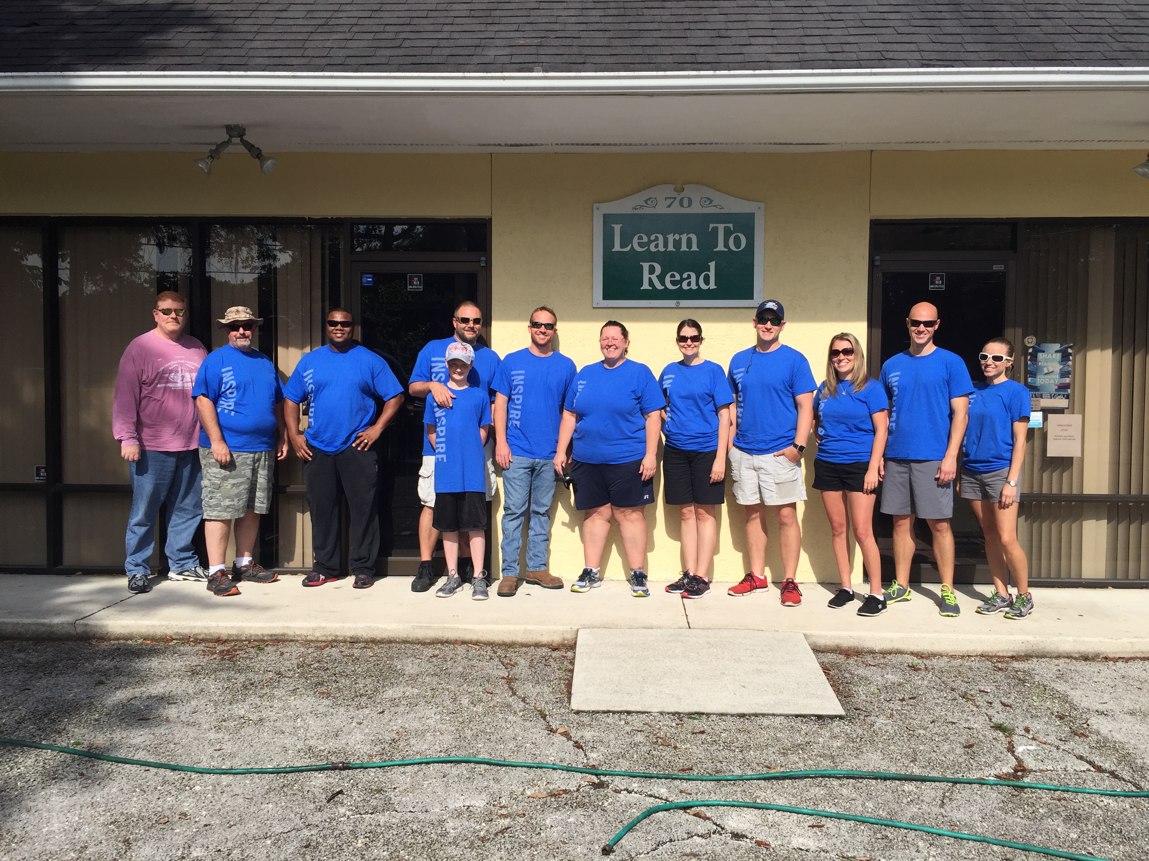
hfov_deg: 61.7
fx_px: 963
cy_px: 430
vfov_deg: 48.2
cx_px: 574
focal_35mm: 29
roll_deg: -1.5
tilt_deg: -1.0
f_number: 2.2
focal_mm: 4.15
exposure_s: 1/1647
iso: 32
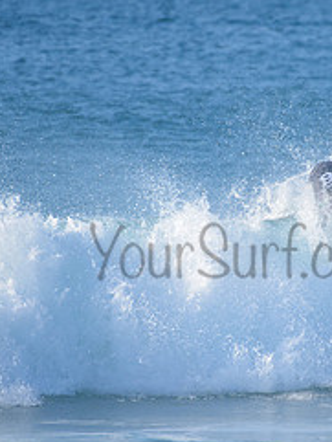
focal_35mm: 1193
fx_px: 15243
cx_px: 279
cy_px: 236
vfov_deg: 1.7
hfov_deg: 1.2
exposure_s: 1/2000
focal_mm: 500
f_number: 5.6
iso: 360
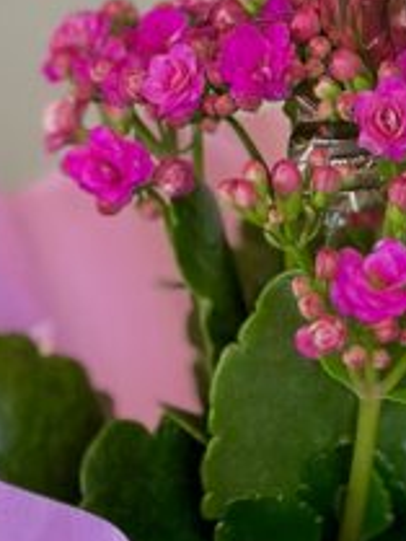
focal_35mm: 235
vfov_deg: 8.4
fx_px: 3671
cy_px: 316
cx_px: 359
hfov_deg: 6.3
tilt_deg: -13.0
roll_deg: -0.4
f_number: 1.78
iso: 64
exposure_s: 1/120
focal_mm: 6.86
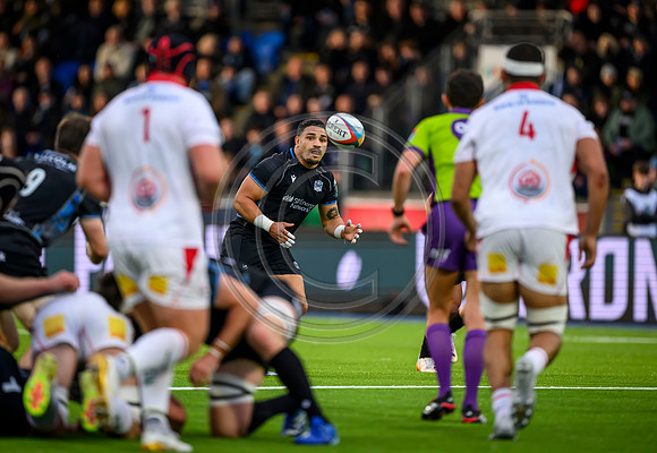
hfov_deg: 4.4
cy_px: 197
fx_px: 8555
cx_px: 272
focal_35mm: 464
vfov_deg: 3.0
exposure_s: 1/2500
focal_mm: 400
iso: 2000
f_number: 3.2
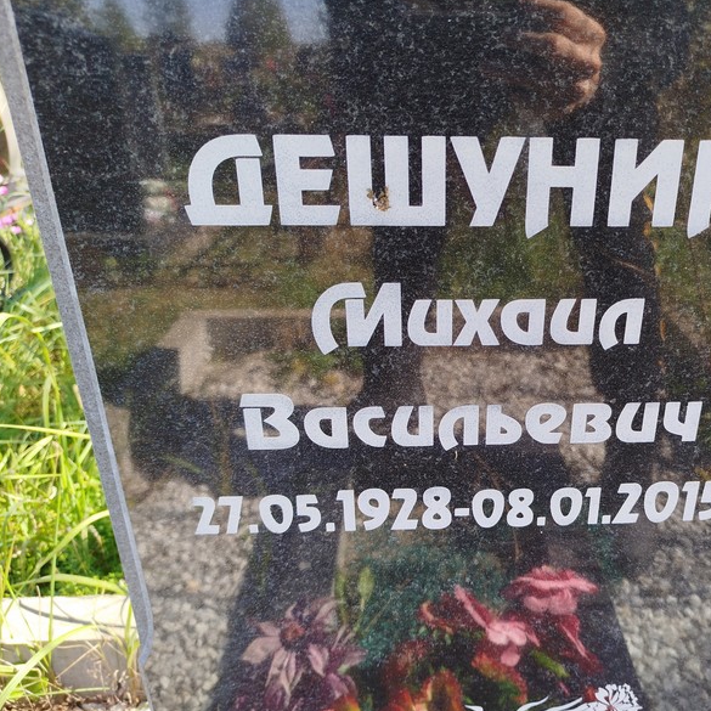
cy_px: 361
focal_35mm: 29
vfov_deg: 55.6
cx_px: 467
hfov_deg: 54.6
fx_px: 674
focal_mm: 5.31
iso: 50
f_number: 1.7
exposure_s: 1/215
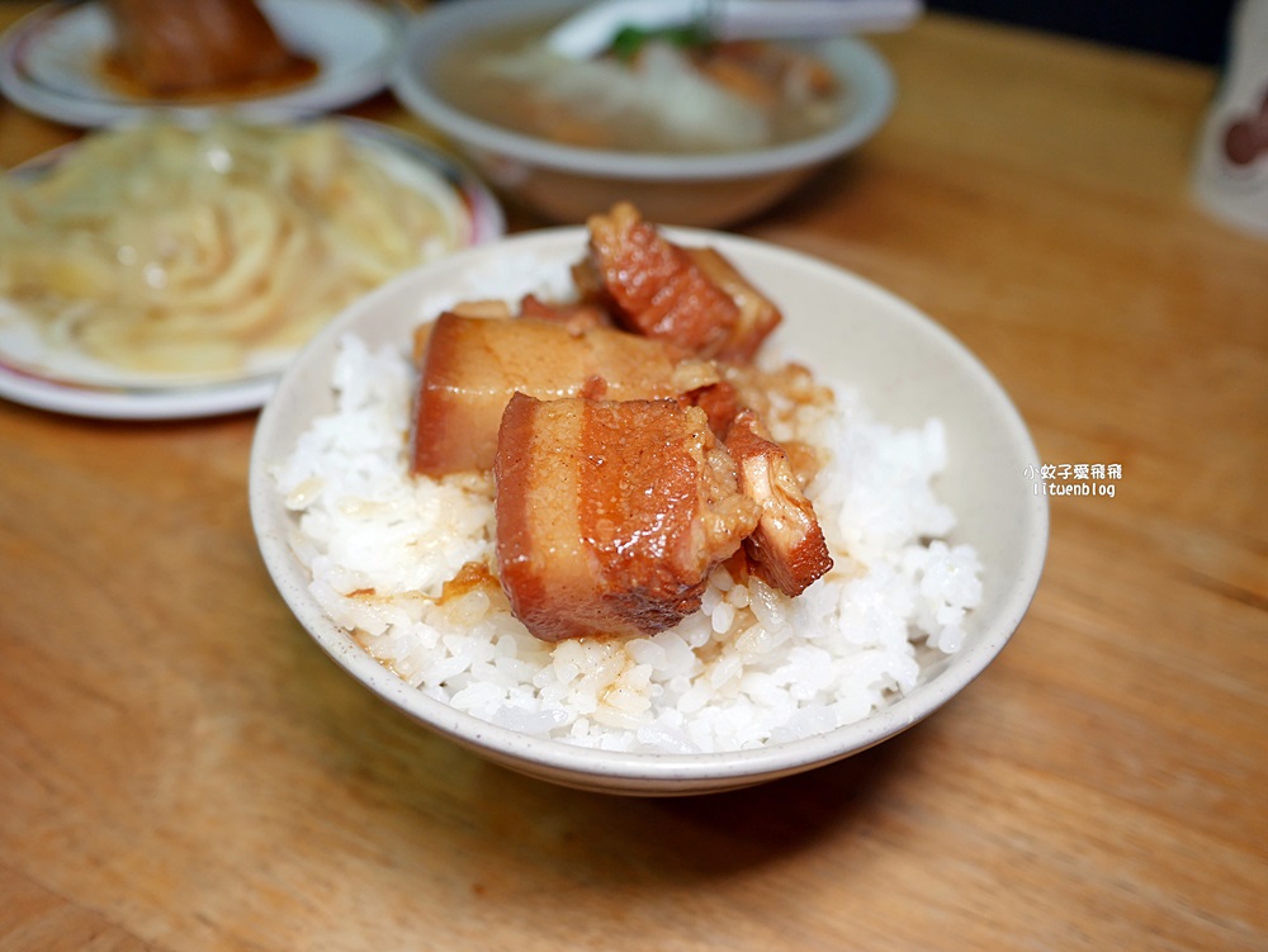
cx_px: 634
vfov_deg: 49.8
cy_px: 476
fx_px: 1026
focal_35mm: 28
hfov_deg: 63.4
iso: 200
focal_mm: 14
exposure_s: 1/160
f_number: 2.5
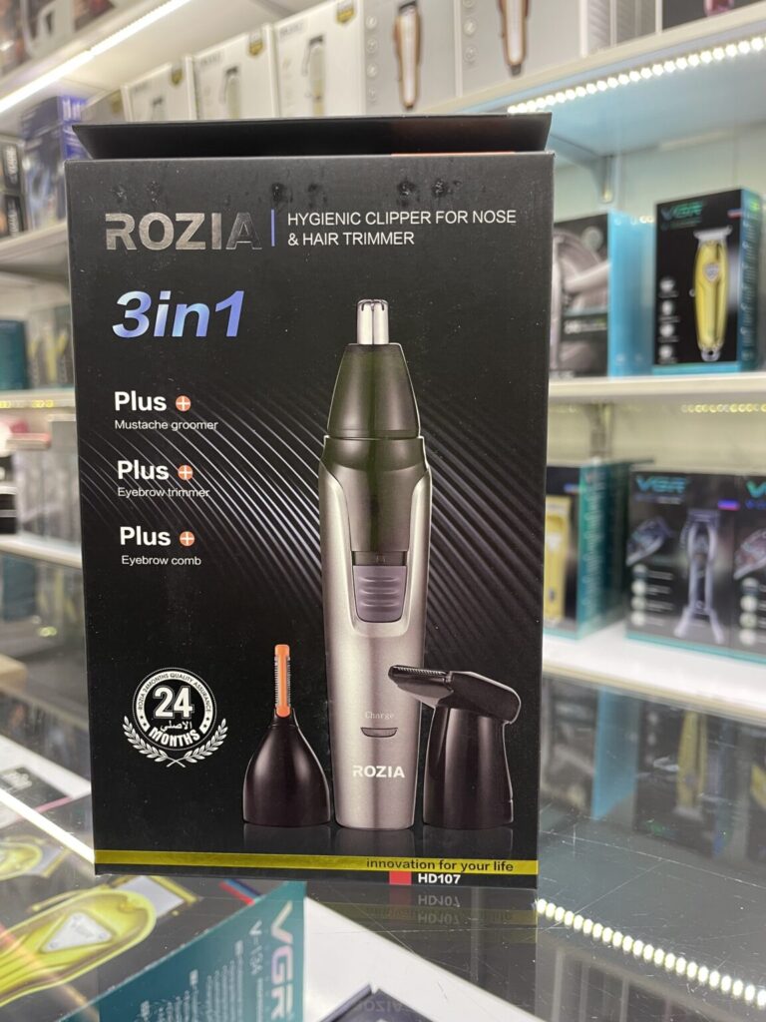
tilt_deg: -5.4
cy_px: 511
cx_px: 383
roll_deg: +0.3
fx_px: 767
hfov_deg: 53.1
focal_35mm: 26
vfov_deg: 67.3
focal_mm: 4.2
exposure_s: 1/50
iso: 80
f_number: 1.6
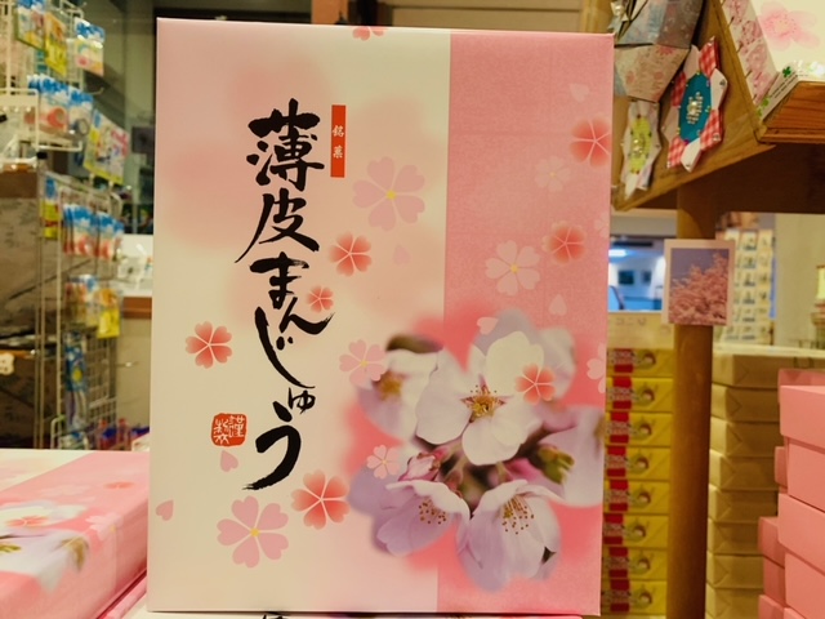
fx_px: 620
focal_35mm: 26
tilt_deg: -1.1
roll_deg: -0.6
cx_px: 412
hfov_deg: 67.3
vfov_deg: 53.1
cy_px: 310
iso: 320
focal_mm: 4.25
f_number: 1.8
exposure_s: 1/60
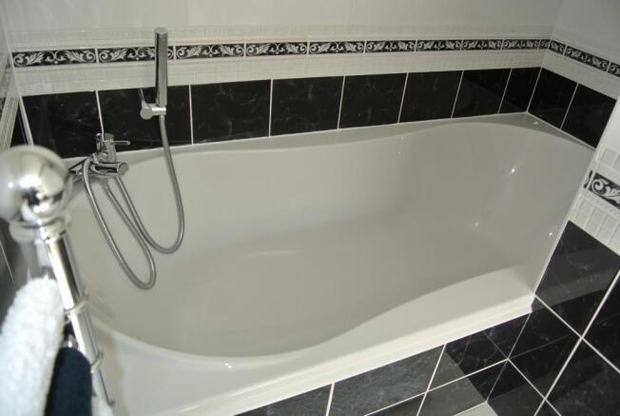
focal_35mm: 27
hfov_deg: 67.3
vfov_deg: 48.1
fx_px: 466
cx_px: 310
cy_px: 208
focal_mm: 10
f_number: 3.5
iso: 200
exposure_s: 1/60
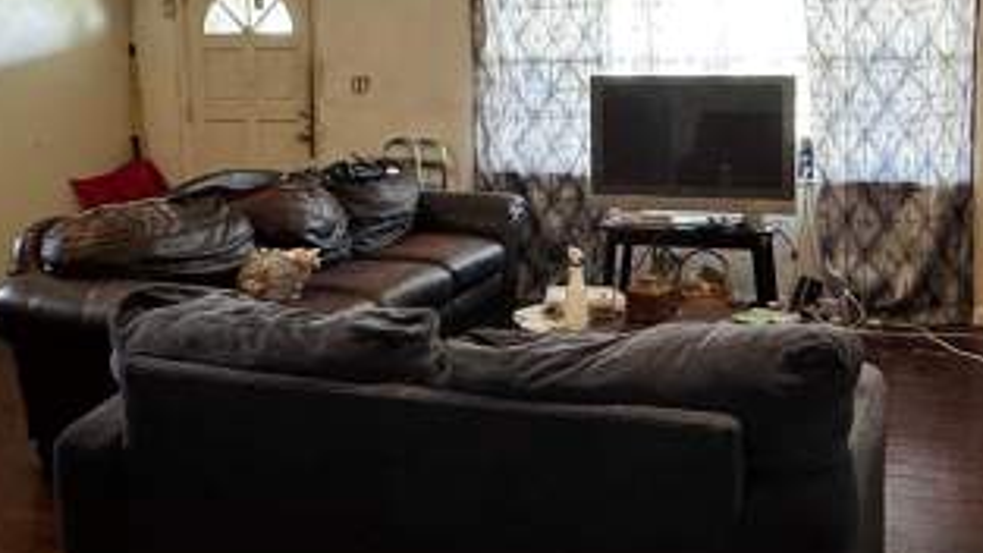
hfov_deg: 50.9
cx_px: 631
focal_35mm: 39
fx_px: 1016
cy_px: 135
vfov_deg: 29.9
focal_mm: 2.22
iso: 800
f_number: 2.2
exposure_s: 1/60
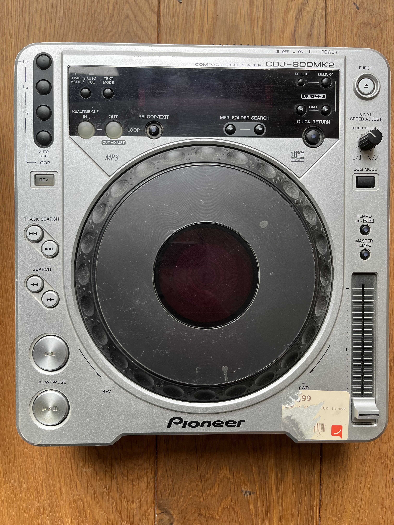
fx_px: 395
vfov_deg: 67.3
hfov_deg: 53.1
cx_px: 197
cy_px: 262
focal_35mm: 26
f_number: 1.6
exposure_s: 1/121
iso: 64
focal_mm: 5.1
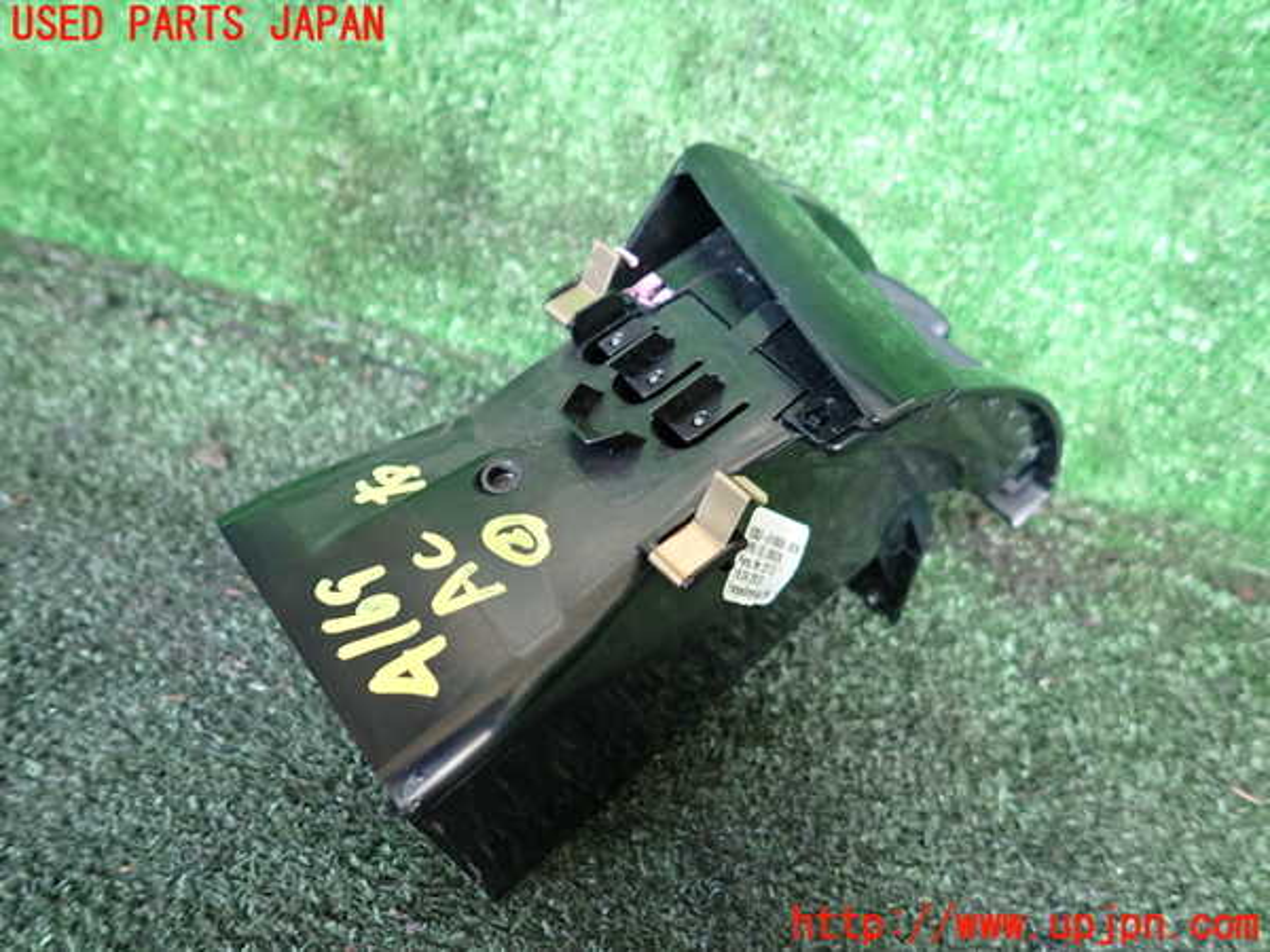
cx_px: 635
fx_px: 917
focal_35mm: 25
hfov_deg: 69.4
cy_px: 476
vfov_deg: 54.9
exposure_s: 1/30
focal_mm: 4.5
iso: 200
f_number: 2
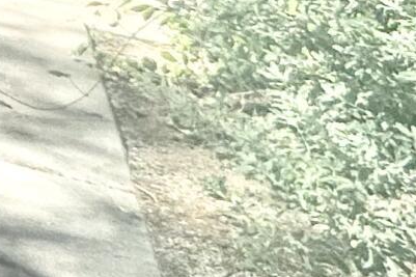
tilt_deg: -5.7
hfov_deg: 10.1
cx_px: -979
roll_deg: +0.1
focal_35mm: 109
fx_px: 1259
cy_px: -379
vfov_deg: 10.8
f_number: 2.2
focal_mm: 2.22
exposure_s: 1/537
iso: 40
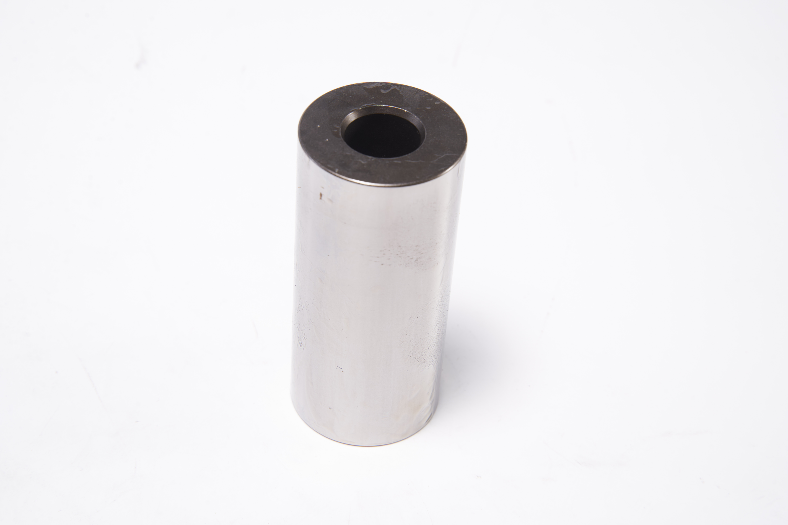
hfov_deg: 27.0
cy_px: 262
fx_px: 1642
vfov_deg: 18.2
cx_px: 394
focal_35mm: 75
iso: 100
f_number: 14
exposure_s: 1/80
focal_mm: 75
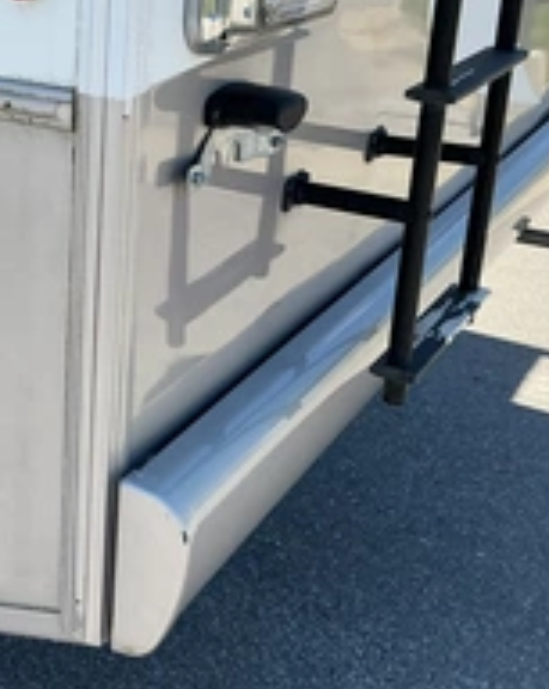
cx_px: 57
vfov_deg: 33.0
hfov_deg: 25.8
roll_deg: -2.1
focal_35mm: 57
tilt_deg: -19.8
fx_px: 1160
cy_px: 280
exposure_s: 1/792
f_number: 1.8
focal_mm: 3
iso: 25
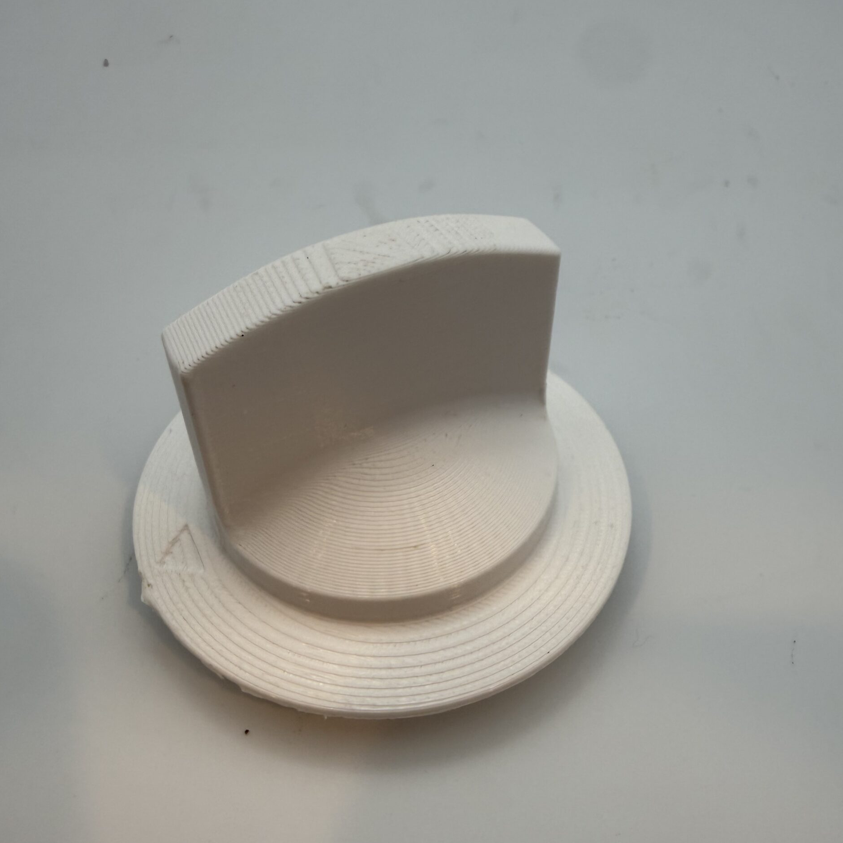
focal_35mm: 29
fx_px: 799
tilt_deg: -55.4
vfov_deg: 55.2
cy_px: 510
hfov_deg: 55.6
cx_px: 417
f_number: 2.2
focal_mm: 2.22
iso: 50
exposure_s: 1/99
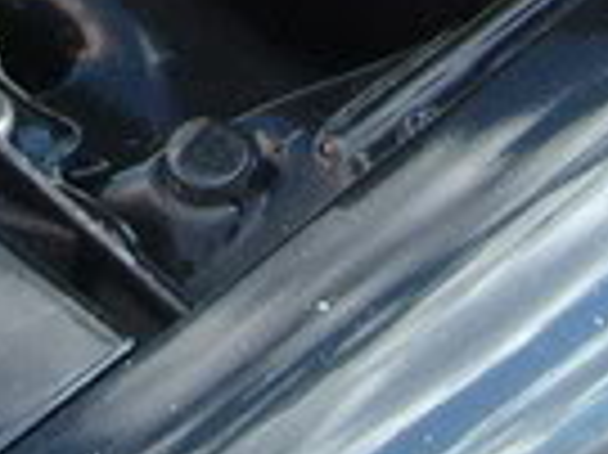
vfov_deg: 6.6
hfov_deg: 9.5
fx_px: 3633
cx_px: 50
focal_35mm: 207
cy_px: -800
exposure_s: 1/250
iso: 80
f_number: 2.8
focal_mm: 5.8
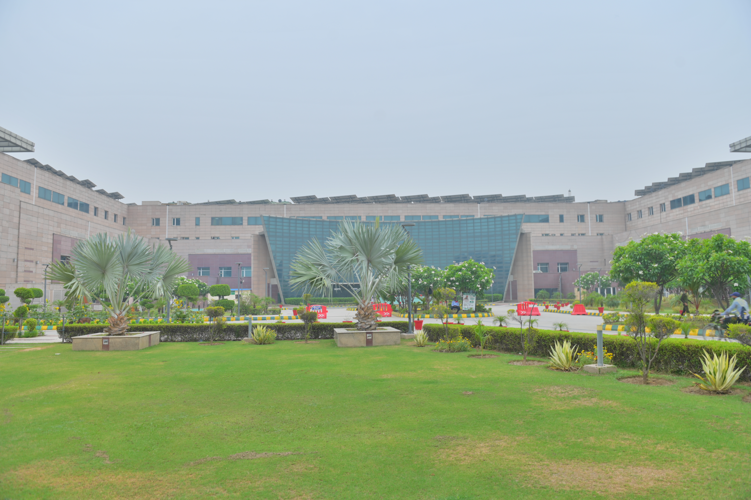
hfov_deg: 73.8
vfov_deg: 53.1
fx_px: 500
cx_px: 376
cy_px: 250
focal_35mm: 24
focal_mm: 24
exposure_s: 1/200
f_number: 4.5
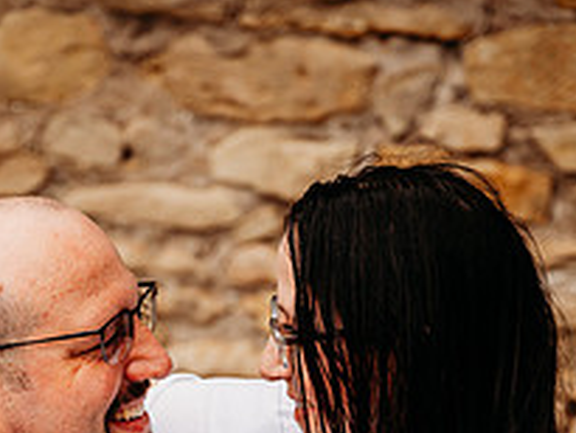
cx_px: 211
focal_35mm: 137
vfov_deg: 10.5
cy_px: 596
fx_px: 2281
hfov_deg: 14.4
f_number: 3.5
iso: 320
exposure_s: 1/400
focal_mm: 65
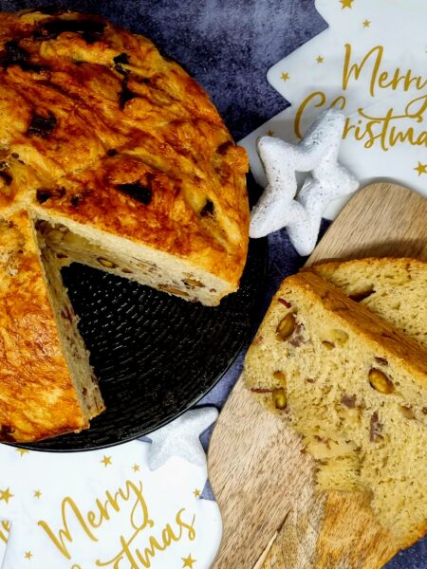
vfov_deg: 67.3
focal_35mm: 26
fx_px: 428
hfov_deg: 53.1
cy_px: 284
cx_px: 214
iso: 80
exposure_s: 1/100
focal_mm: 5.4
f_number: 1.8
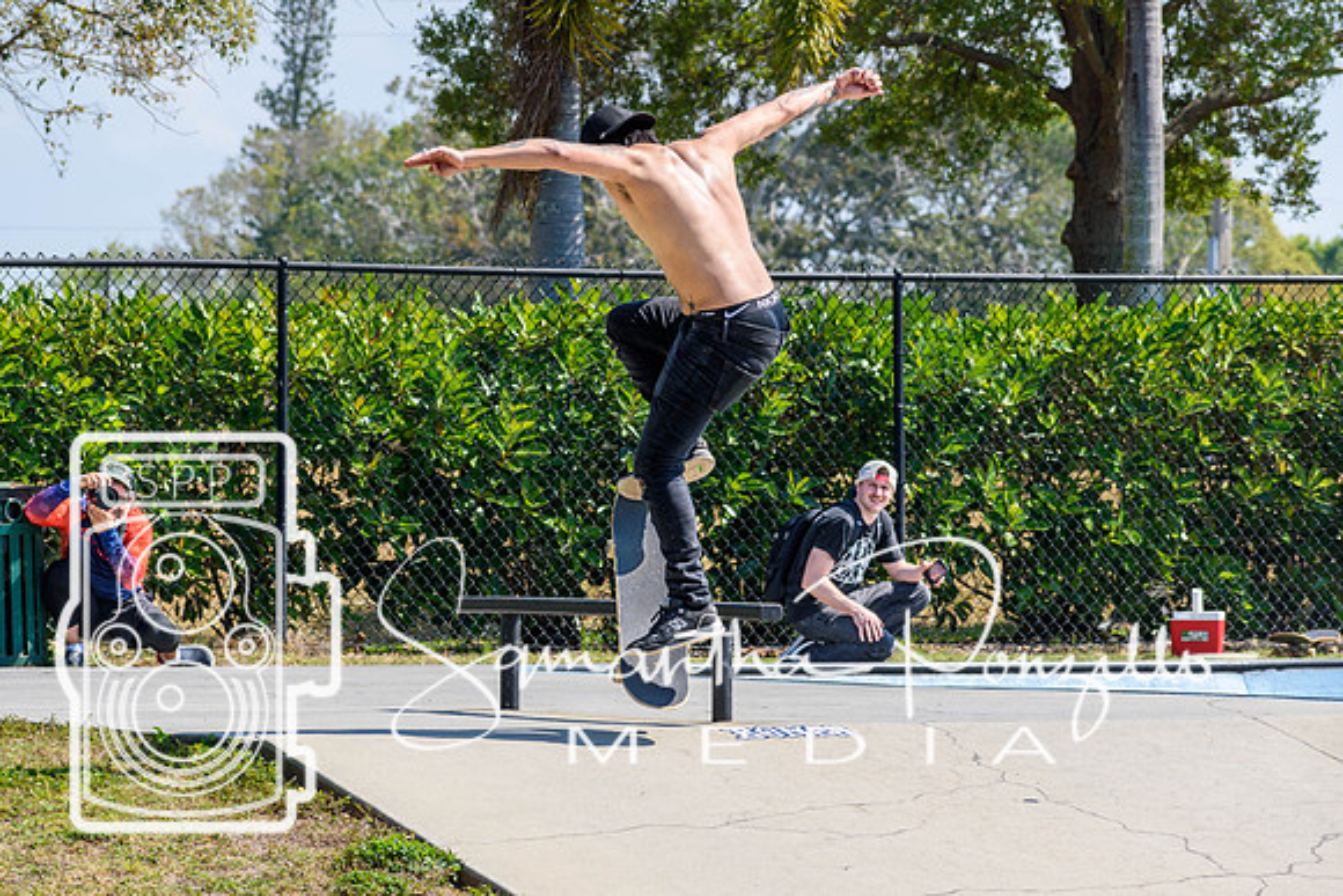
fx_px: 7276
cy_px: 448
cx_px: 672
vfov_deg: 7.0
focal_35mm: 195
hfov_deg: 10.5
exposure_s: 1/800
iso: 200
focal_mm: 130
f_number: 7.1
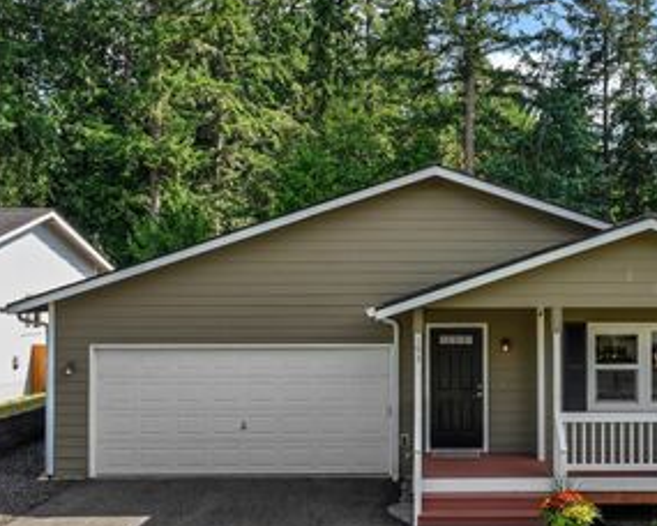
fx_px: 797
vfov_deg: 36.5
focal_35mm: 41
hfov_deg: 44.1
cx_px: 440
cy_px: 288
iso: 200
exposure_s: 1/100
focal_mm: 12.29
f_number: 9
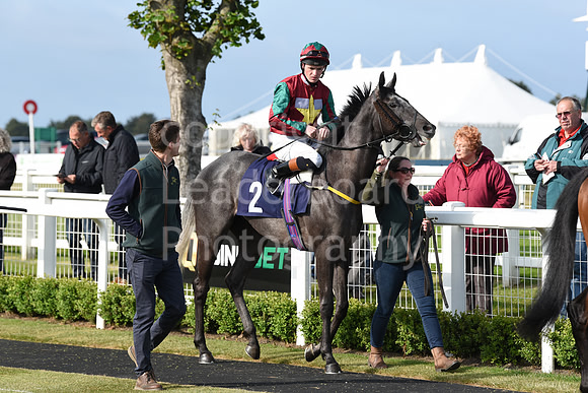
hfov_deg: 12.4
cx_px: 294
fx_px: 2696
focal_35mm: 165
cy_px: 196
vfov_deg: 8.3
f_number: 5.6
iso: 800
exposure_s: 1/3200
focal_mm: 165
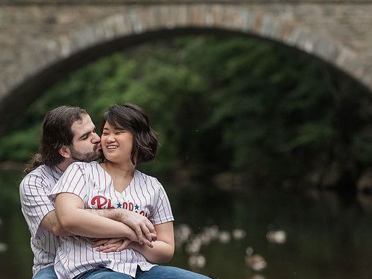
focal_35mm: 174
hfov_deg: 11.4
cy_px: 137
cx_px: 164
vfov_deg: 8.5
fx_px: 1869
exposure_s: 1/800
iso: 1600
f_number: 4
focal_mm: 150
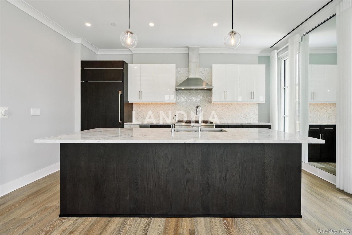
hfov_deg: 96.7
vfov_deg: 73.7
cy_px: 118
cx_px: 176
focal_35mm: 16
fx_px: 156
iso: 125
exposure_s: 1/80
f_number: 5.6
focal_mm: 16
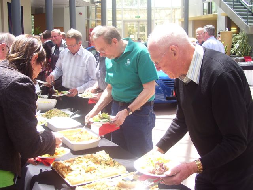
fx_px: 329
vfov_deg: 32.2
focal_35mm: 45
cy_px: 95
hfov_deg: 42.1
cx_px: 126
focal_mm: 7.6
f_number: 3
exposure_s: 1/90
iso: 80
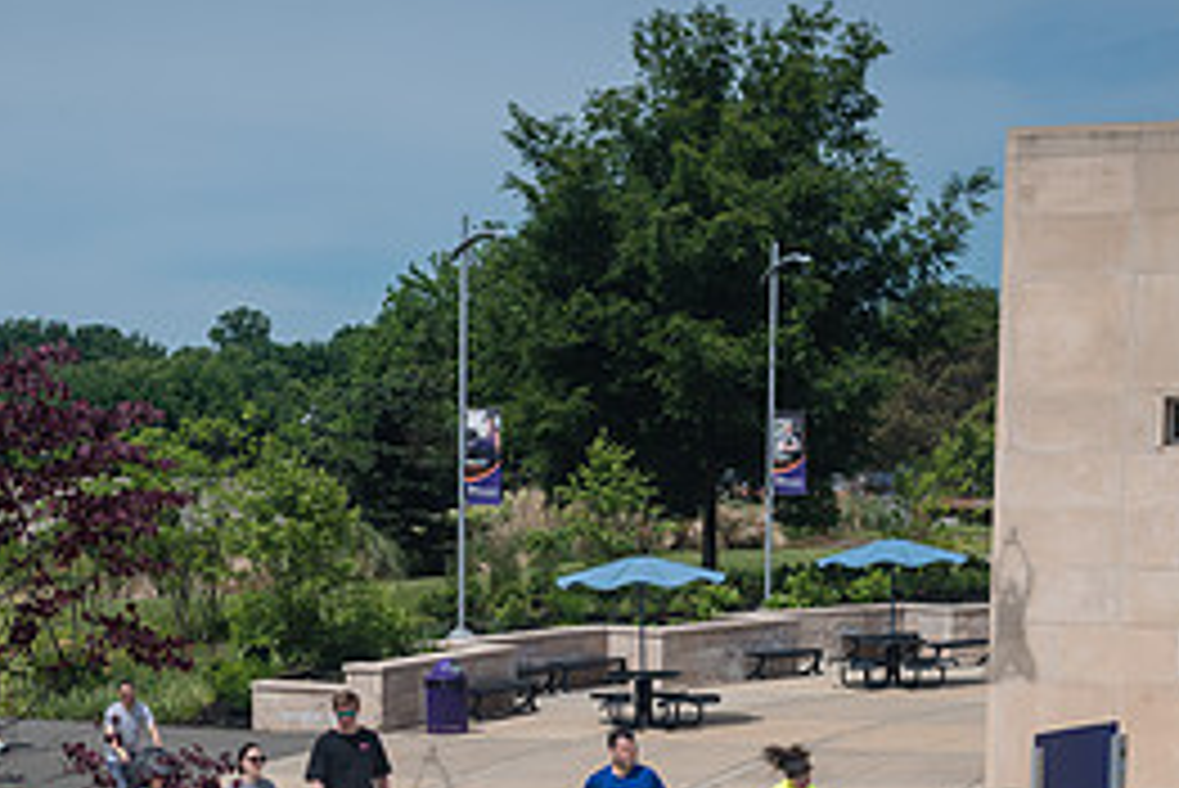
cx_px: 374
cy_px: 824
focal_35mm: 83
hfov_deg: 24.3
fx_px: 2720
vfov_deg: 16.1
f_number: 4
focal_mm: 35
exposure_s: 1/3200
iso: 200
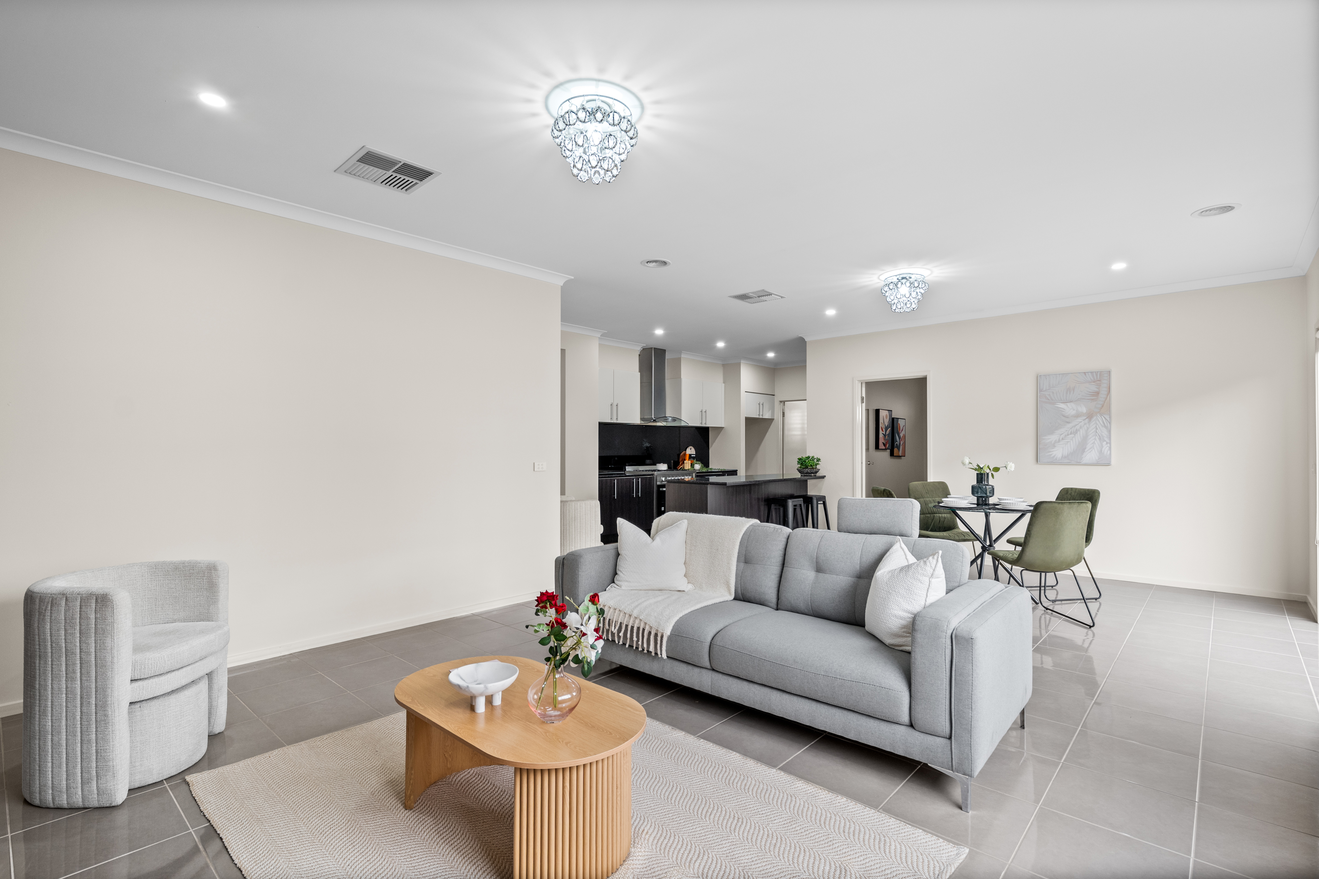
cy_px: 440
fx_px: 586
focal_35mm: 16
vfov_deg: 73.7
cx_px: 660
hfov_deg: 96.7
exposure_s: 1/10
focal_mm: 16
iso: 400
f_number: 8
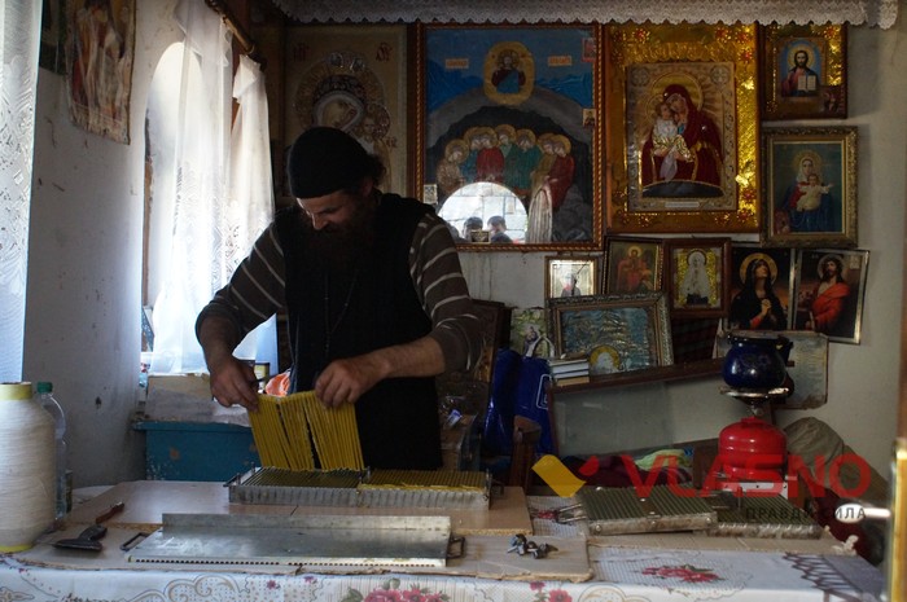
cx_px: 454
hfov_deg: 46.4
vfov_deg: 31.8
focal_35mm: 42
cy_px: 301
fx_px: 1057
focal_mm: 28
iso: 3200
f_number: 4.5
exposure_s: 1/100
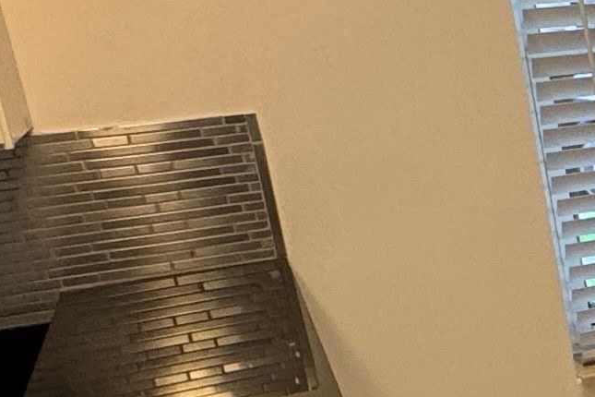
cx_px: 1193
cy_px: 317
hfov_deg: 16.7
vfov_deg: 14.9
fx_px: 1504
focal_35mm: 91
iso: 160
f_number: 2.2
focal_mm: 2.22
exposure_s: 1/120
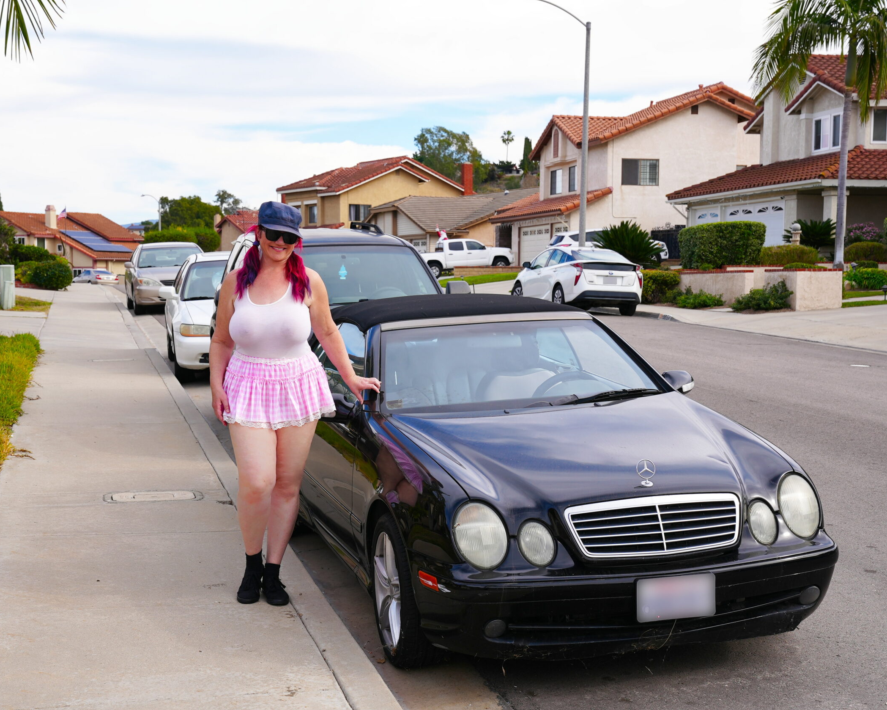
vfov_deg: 27.6
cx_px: 428
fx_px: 1444
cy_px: 359
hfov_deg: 34.2
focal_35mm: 55
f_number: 8
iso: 80
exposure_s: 1/125
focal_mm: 48
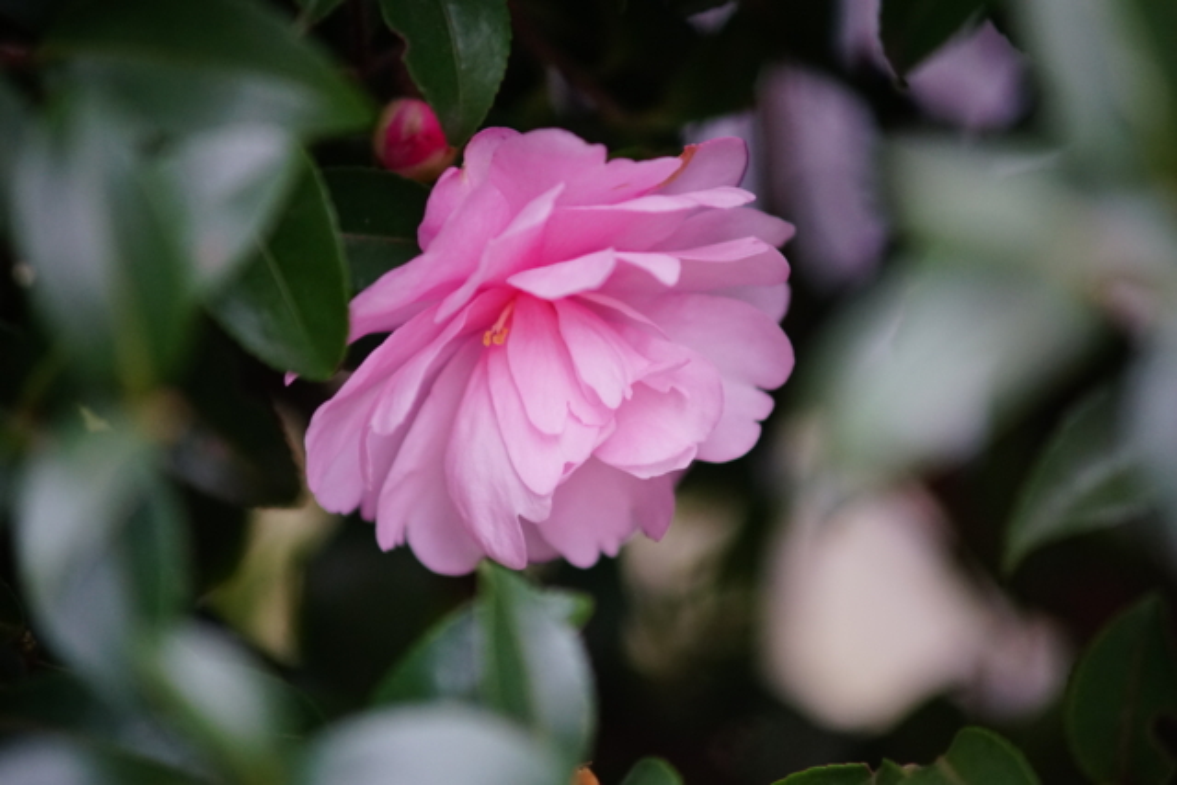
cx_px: 588
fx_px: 6867
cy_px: 392
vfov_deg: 6.5
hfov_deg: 9.8
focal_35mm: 210
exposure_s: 1/400
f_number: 4
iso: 2000
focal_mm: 210
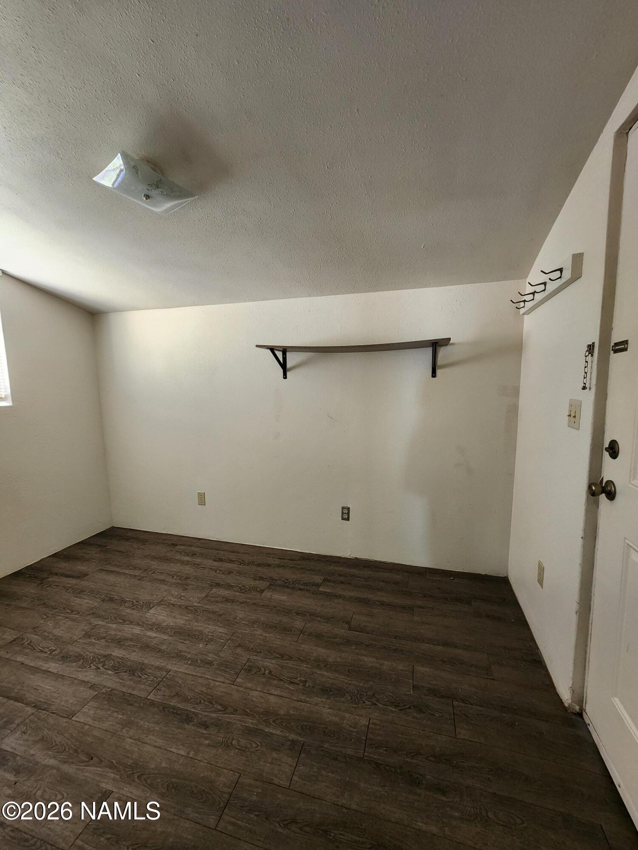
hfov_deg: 89.9
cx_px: 319
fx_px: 319
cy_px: 425
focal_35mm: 13
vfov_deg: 106.2
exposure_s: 1/40
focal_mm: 2.2
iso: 320
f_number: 2.2
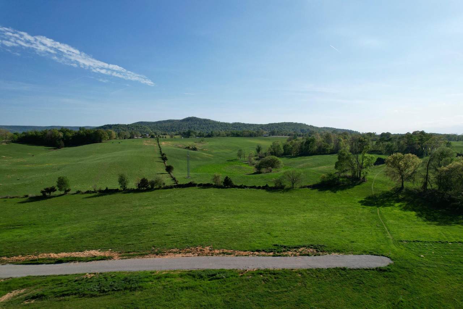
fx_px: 283
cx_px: 232
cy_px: 154
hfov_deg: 78.6
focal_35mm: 22
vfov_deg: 57.2
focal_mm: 8.38
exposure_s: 1/3000
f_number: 2.8
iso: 110
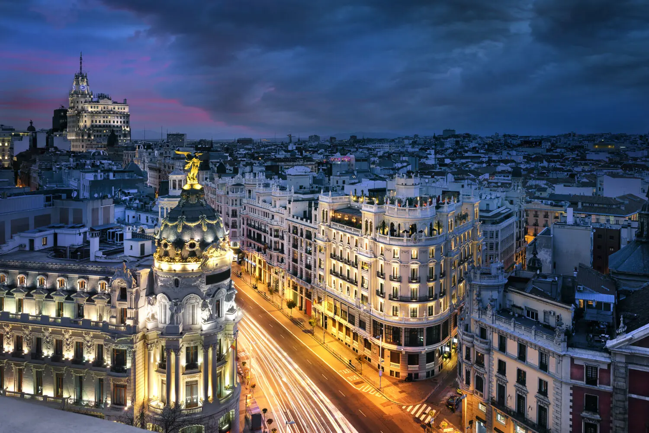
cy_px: 216
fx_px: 505
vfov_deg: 46.4
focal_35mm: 28
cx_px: 324
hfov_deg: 65.5
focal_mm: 28
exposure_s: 1/1.25
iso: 50
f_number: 11
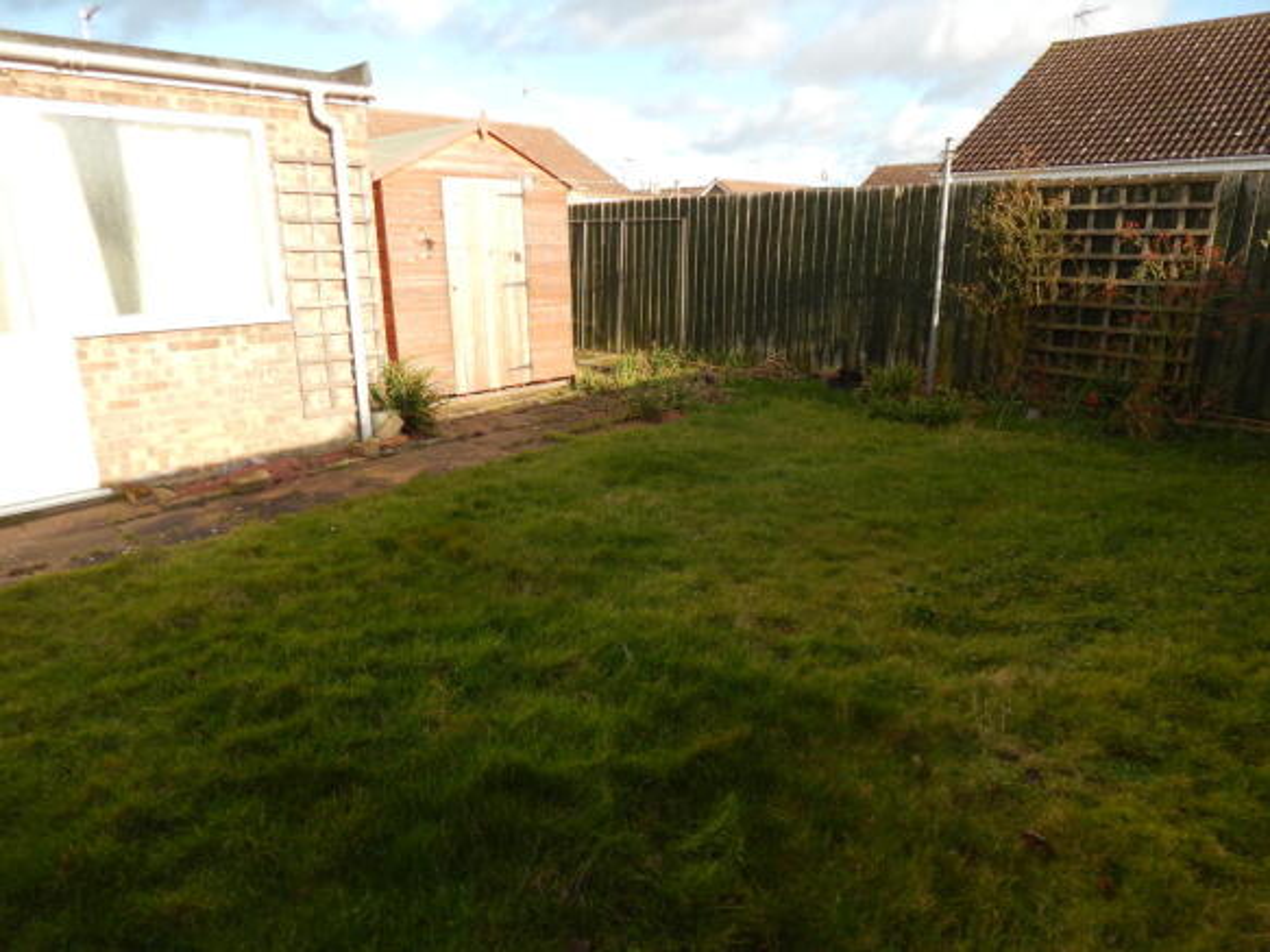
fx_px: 844
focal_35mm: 23
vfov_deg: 58.9
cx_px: 635
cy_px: 476
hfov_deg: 73.9
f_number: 3
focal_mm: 4
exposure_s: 1/500
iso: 125
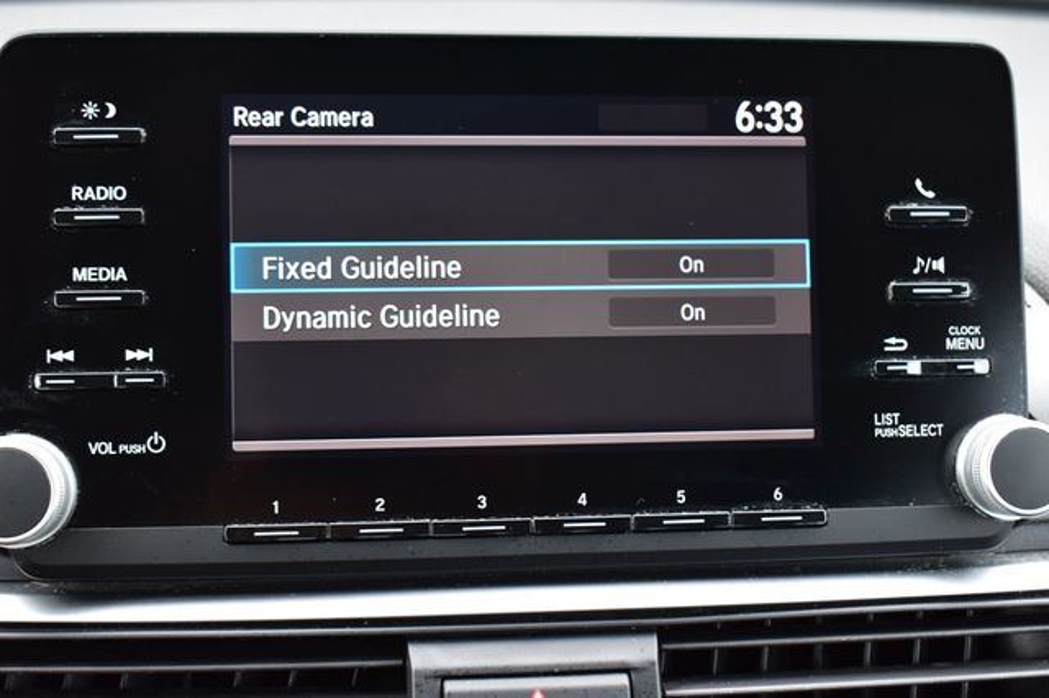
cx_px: 524
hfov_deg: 38.9
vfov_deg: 26.5
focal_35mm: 51
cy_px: 349
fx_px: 1485
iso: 400
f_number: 6.3
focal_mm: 34
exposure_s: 1/20
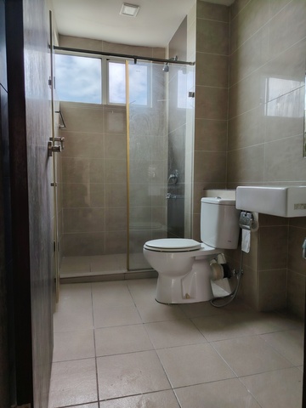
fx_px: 283
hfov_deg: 56.8
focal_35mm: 24
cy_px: 204
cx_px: 153
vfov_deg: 71.6
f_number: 1.75
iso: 160
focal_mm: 5.25
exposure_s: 1/50
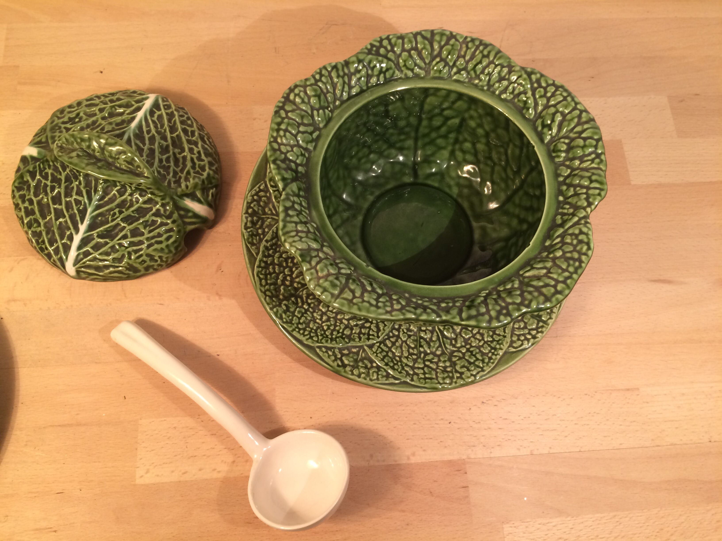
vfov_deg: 48.2
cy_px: 270
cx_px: 361
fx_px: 605
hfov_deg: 61.7
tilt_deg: -68.9
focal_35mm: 29
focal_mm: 4.15
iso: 100
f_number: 2.2
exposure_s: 1/33
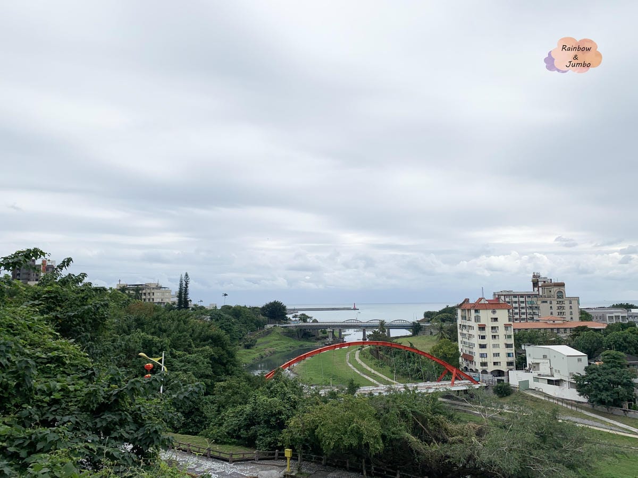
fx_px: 479
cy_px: 239
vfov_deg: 53.1
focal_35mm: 26
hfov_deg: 67.3
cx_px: 319
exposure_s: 1/3937
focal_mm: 4.25
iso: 25
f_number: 1.8
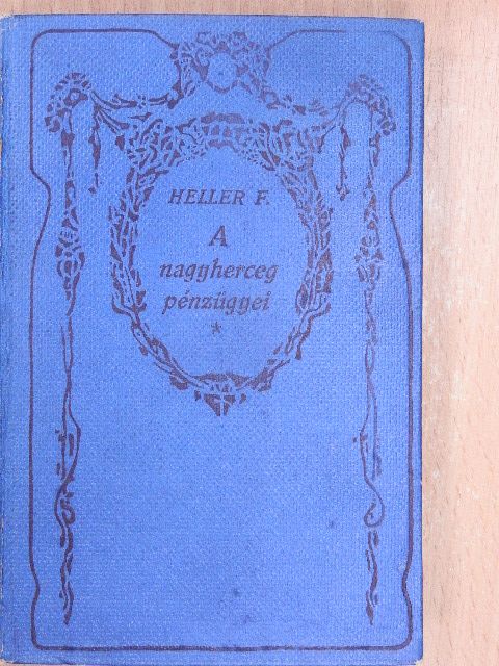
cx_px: 250
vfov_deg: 23.0
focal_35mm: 85
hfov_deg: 17.4
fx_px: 1634
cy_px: 333
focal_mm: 15.2
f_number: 4.5
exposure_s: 1/80
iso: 1100
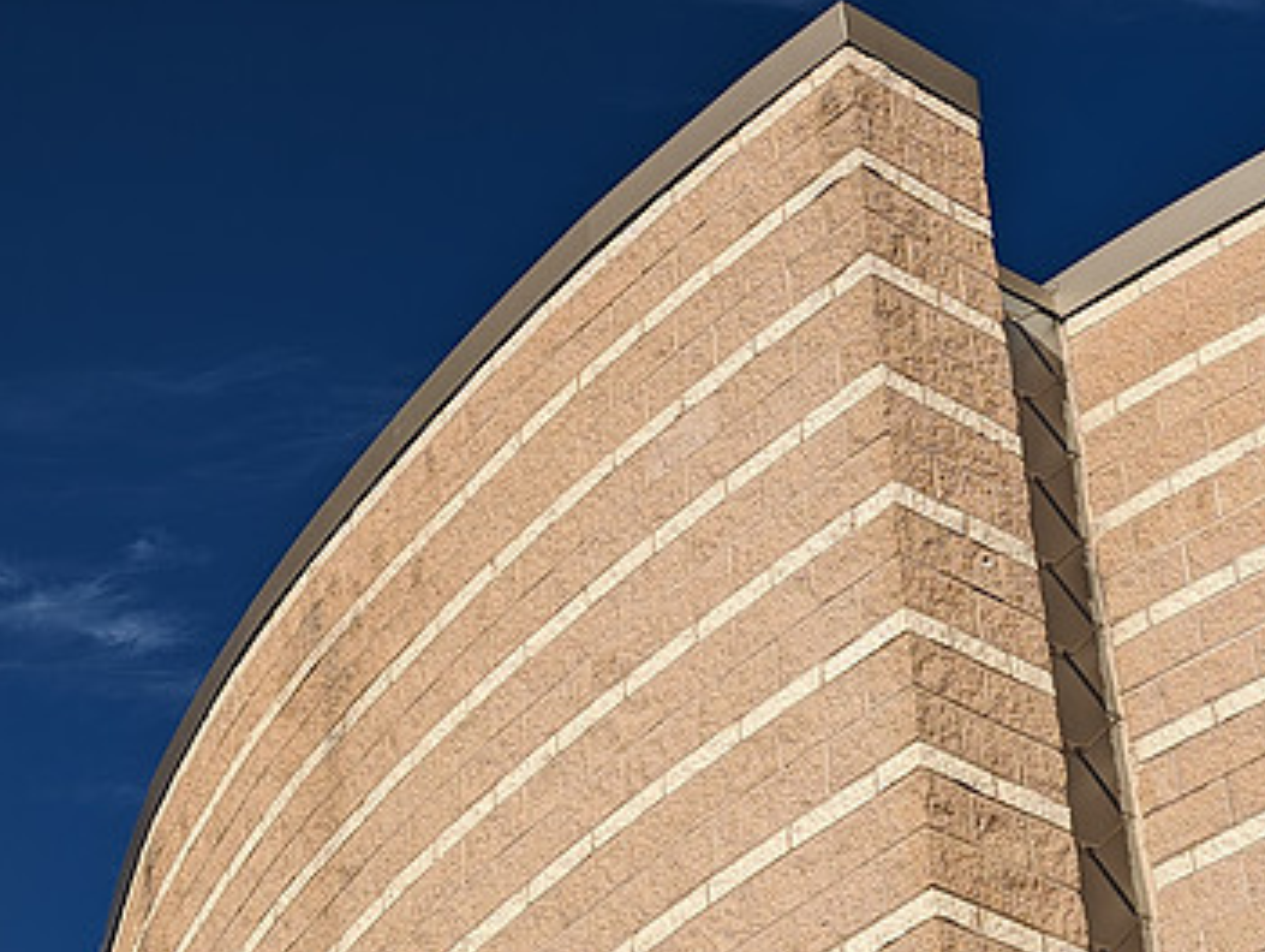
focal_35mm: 81
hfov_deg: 23.7
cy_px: 294
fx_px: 2963
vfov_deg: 18.2
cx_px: 1038
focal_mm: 6.9
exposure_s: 1/1835
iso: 21
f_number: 1.68
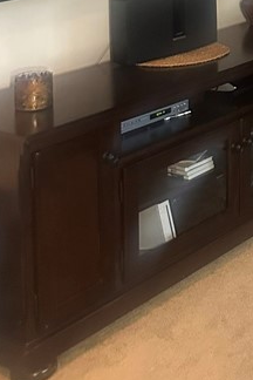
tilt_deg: -3.3
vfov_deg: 22.9
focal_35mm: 79
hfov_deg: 15.2
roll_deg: -2.3
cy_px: -113
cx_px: 442
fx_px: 833
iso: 800
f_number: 1.78
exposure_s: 1/40
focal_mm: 6.86
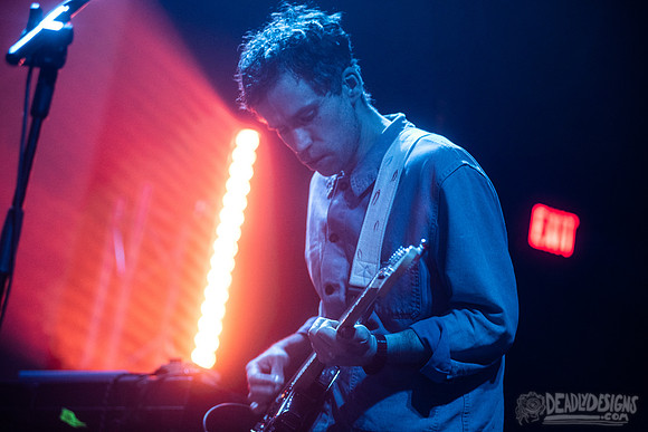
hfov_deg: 20.4
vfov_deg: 13.7
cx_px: 324
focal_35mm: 100
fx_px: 1800
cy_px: 216
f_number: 3.2
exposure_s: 1/100
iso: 3200
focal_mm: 100
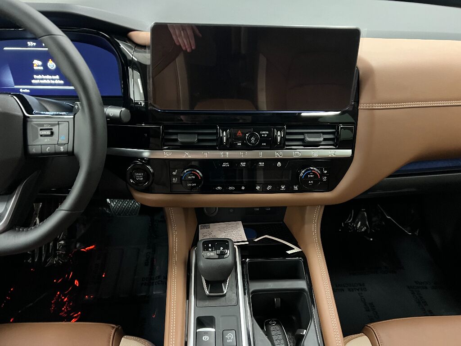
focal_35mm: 26
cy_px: 173
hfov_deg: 67.3
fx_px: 346
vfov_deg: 53.1
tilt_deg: -35.2
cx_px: 230
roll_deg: -1.3
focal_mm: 5.7
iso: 640
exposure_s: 1/30
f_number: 1.5
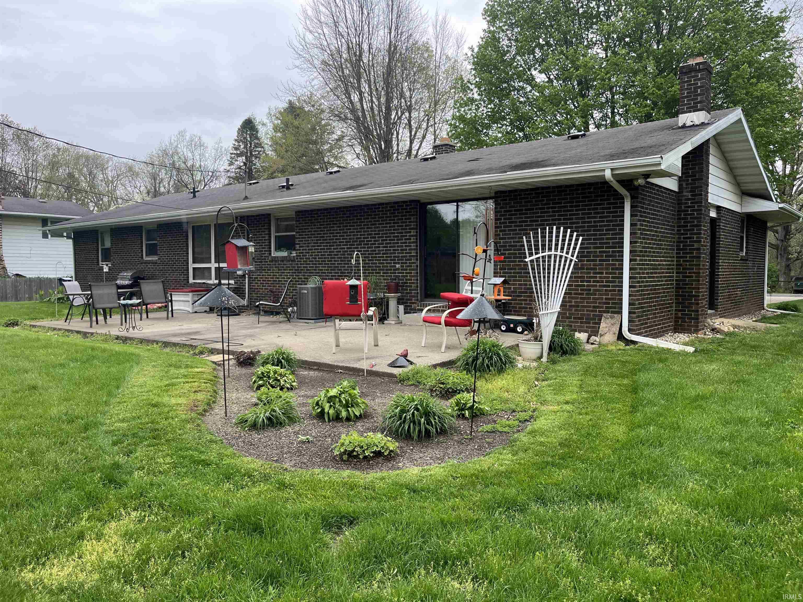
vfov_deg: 53.1
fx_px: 603
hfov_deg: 67.3
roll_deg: +0.7
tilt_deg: -1.5
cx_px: 402
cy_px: 301
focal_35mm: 26
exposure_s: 1/517
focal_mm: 5.1
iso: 50
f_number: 1.6
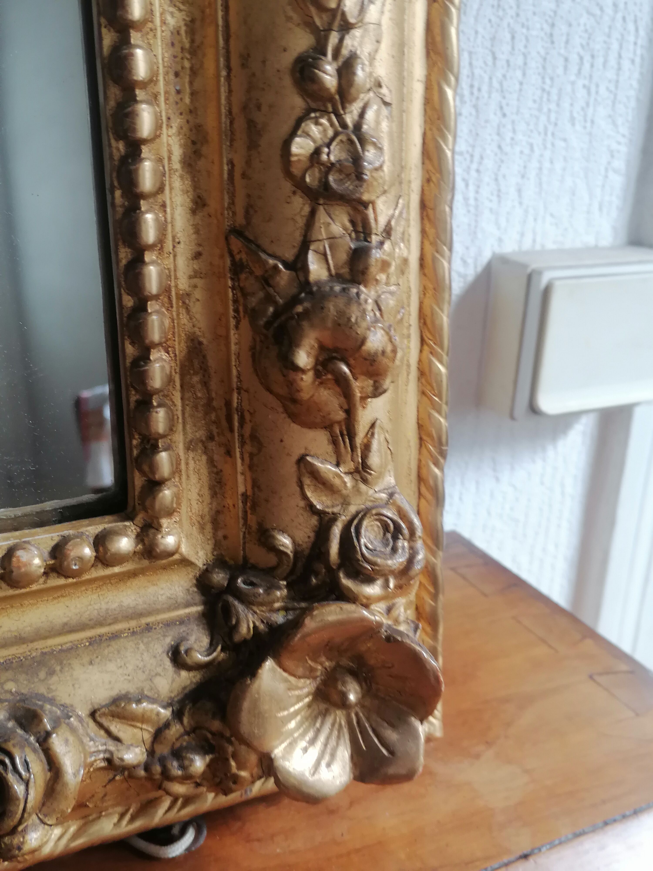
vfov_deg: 52.6
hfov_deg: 40.7
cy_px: 436
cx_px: 326
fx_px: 880
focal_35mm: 35
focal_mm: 5.3
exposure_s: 1/33.3
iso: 100
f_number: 1.8
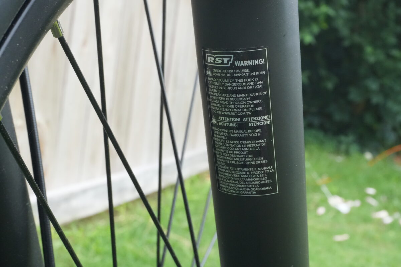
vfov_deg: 23.8
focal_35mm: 57
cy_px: 134
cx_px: 200
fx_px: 635
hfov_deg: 35.1
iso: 4000
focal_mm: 38
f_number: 16
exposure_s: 1/125
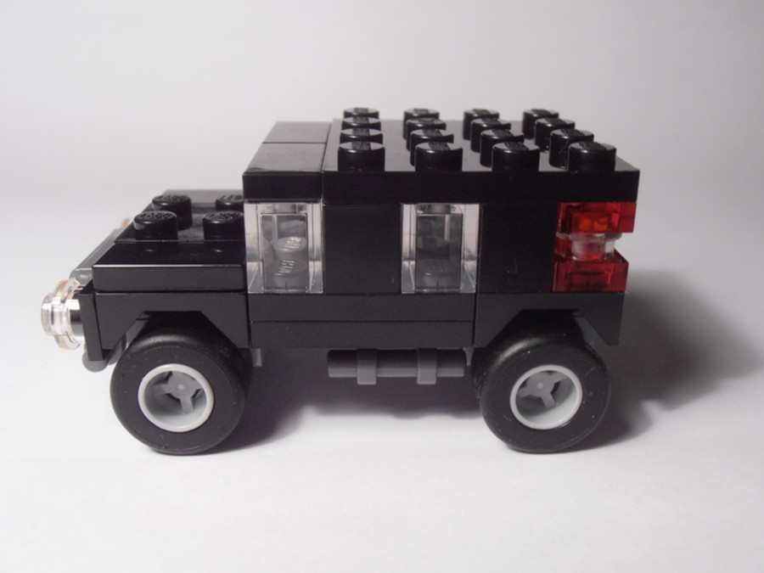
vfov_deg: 38.7
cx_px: 382
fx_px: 817
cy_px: 286
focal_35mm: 37
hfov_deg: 50.1
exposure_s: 1/40
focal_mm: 6.61
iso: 125
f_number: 3.9
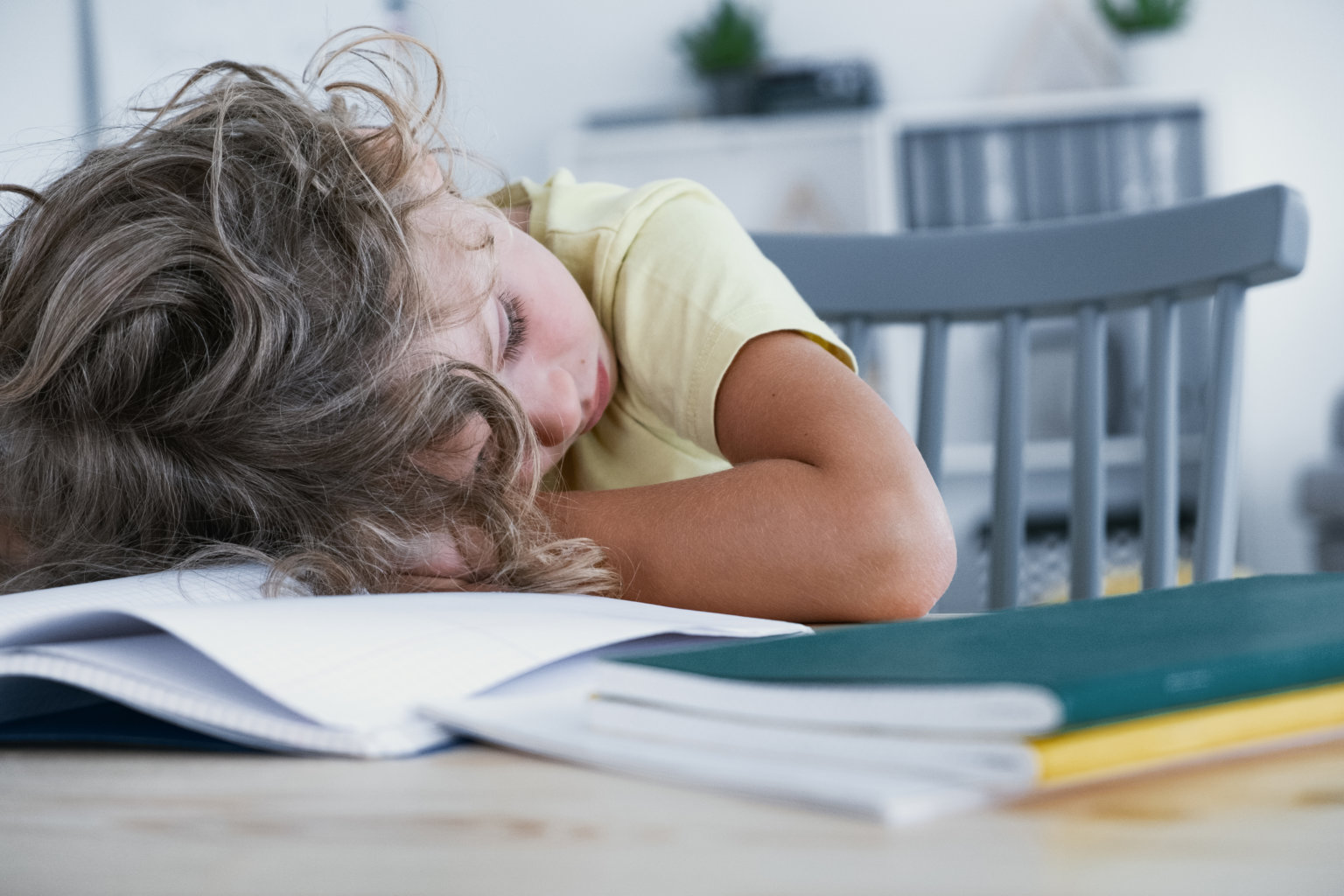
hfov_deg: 24.5
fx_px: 3098
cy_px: 448
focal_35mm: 83
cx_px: 672
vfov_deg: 16.5
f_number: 4
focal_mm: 55
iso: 1000
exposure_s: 1/250
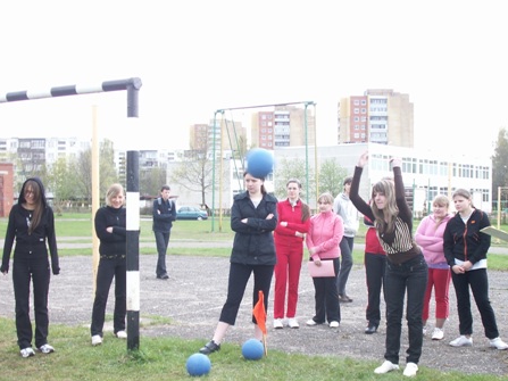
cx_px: 326
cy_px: 237
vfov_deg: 27.4
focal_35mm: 53
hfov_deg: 35.9
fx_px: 778
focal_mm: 7.7
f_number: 3.5
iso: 50
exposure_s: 1/60
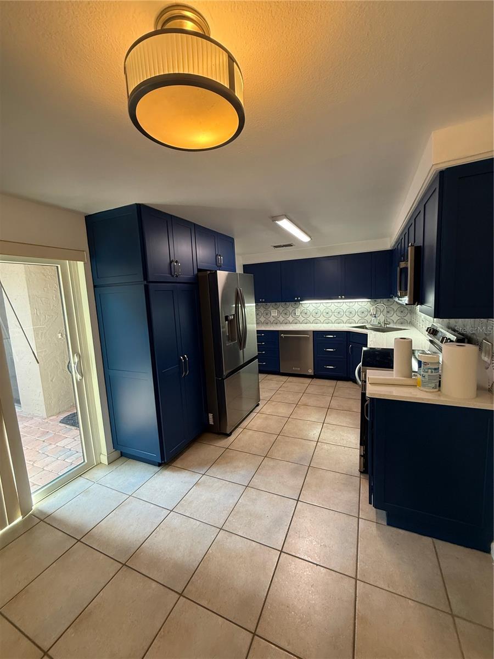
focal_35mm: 14
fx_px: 266
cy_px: 330
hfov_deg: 85.7
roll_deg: +2.7
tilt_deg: -6.7
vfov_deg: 102.1
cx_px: 247
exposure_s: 1/60
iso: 250
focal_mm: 2.22
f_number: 2.2
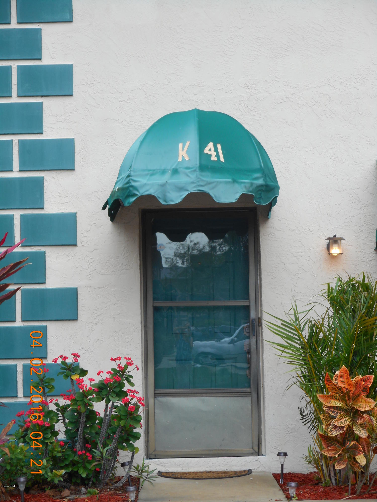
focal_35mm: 102
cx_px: 188
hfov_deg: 14.5
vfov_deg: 19.3
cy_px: 251
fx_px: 1481
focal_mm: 18.2
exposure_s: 1/100
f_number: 5.8
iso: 80
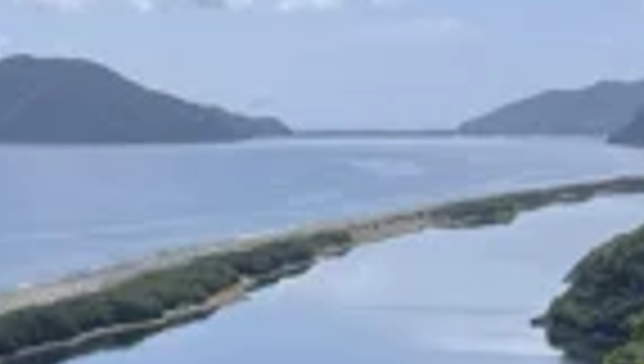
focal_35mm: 95
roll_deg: +0.7
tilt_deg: -11.4
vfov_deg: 12.4
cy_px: 481
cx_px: -54
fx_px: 1625
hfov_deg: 21.3
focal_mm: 4.2
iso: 32
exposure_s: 1/4000
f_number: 1.6
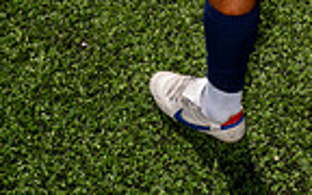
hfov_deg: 14.7
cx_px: 290
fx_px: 1190
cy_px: -266
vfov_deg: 8.6
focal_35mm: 140
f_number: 11
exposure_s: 1/250
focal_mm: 44
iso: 100
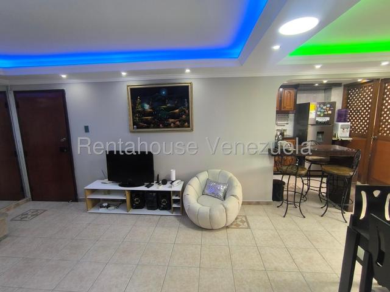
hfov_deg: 94.5
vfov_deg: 78.1
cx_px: 195
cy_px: 146
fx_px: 180
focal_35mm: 16
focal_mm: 1.65
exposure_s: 1/50
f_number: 2.2
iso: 100
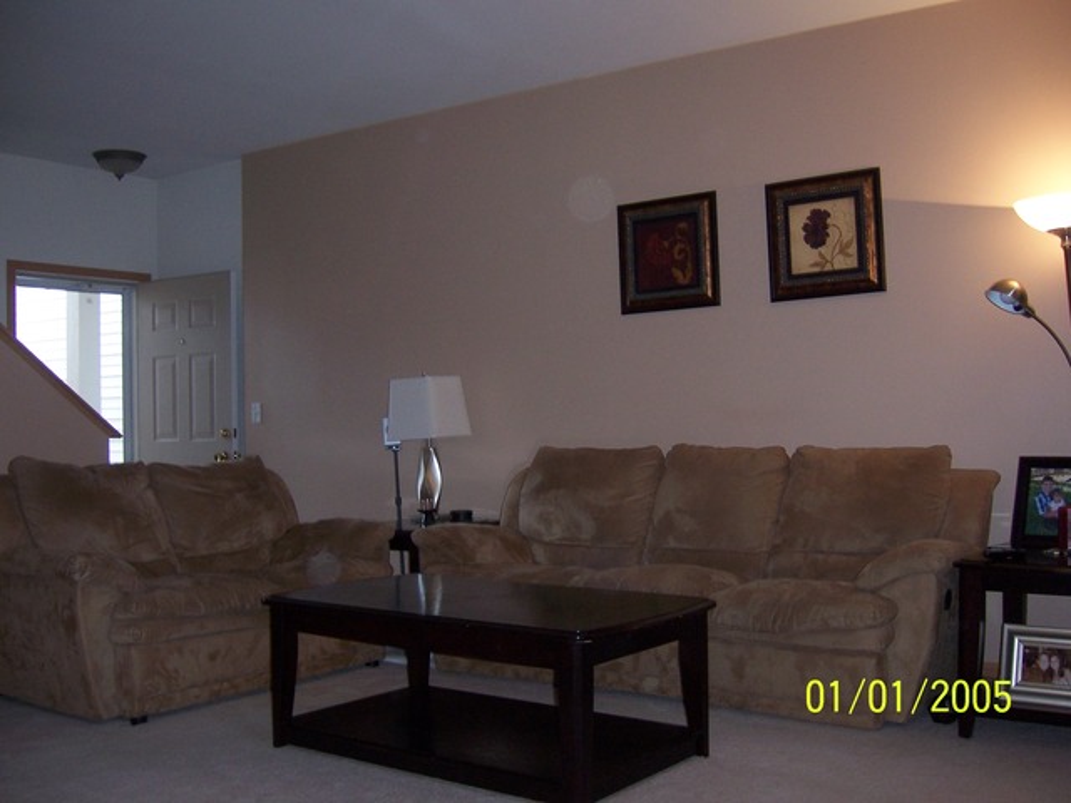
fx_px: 1114
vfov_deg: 39.7
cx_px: 536
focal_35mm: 36
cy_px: 402
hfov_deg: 51.4
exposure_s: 1/60
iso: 125
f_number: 2.8
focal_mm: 6.2
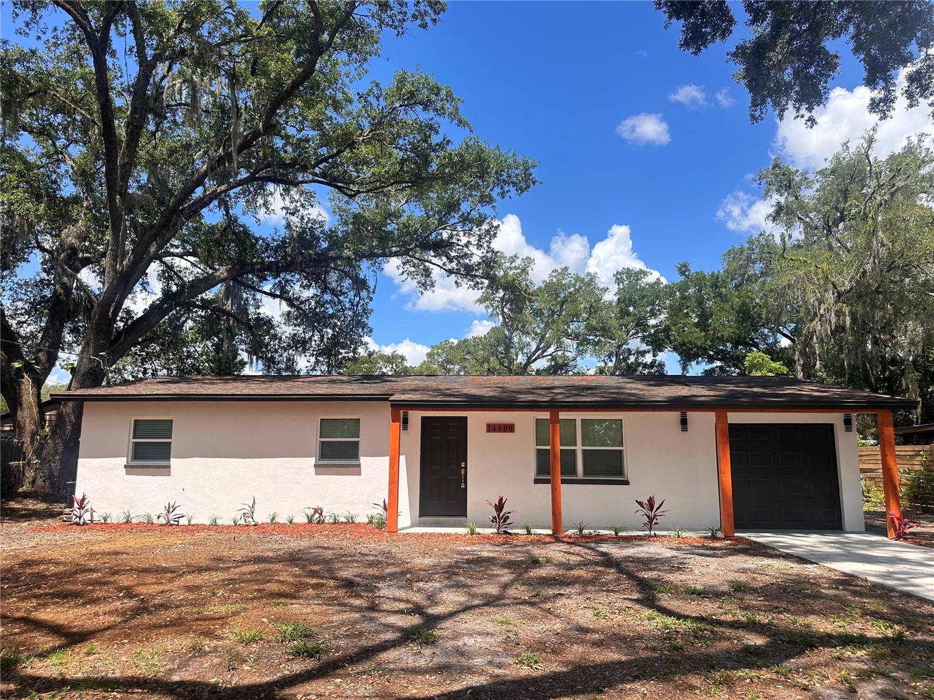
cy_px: 350
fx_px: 648
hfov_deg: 71.6
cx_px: 467
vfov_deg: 56.8
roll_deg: -0.6
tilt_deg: +8.5
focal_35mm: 24
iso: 80
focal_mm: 6.86
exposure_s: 1/1949
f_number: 1.78
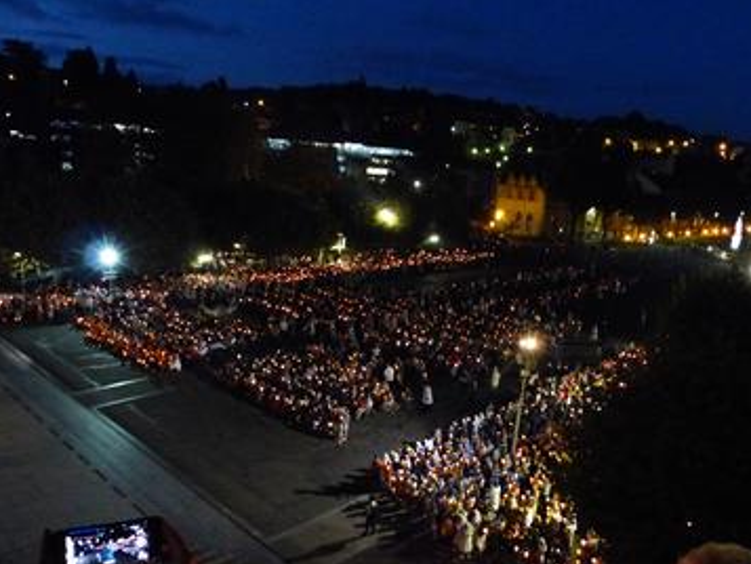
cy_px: 311
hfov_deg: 63.3
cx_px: 417
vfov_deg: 49.7
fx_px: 608
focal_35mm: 28
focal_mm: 4.6
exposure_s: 1/15
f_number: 2.8
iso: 1600
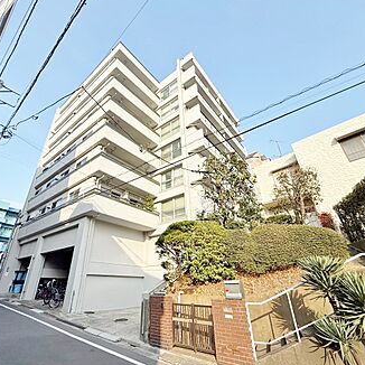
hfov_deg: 83.7
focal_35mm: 17
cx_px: 162
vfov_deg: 84.0
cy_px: 180
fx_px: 203
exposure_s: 1/1534
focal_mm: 2.22
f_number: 2.2
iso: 50
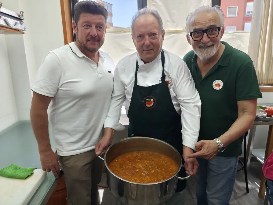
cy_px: 102
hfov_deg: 73.9
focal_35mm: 23
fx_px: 181
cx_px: 136
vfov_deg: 58.9
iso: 400
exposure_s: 1/100
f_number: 1.65
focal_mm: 6.19
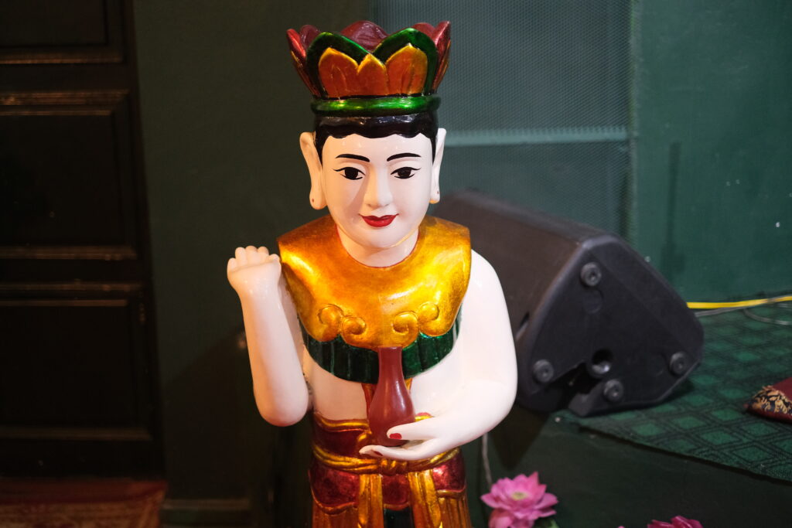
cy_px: 264
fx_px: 1166
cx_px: 396
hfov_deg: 37.5
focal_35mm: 53
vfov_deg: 25.5
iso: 2500
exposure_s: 1/150
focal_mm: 35
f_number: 1.4
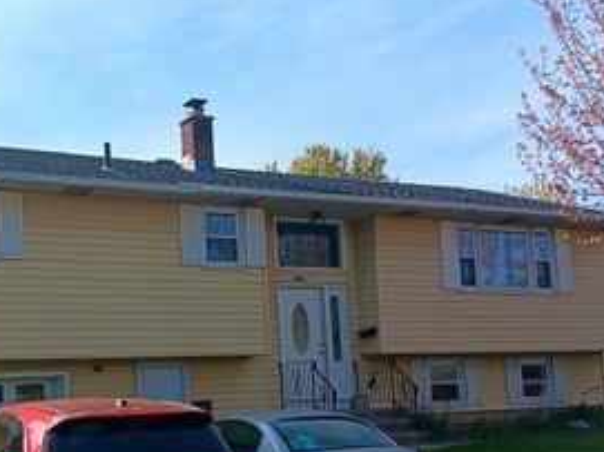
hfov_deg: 39.2
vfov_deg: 29.8
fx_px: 837
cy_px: 328
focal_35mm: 48
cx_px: 205
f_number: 1.8
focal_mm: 3.98
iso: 20
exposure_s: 1/1000
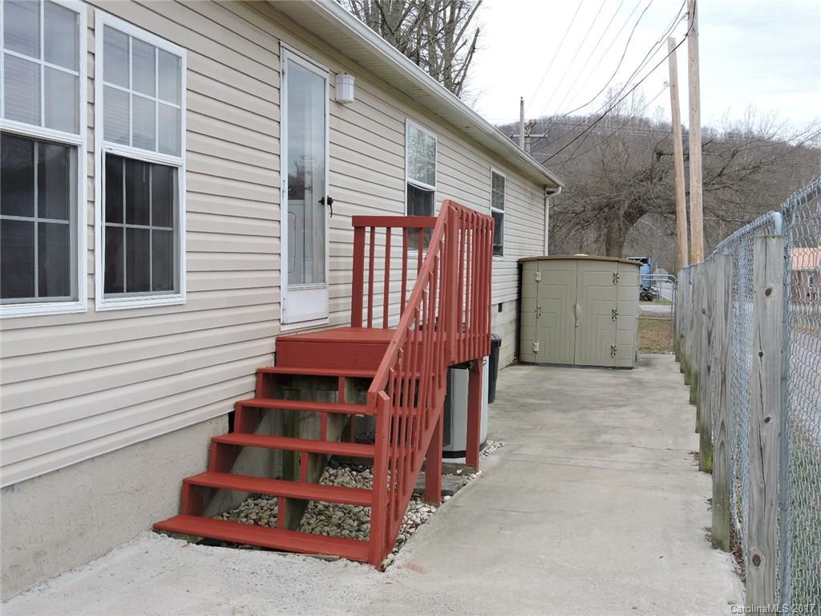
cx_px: 410
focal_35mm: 35
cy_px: 308
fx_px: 830
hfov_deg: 52.6
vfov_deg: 40.7
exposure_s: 1/320
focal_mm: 6.3
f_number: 3.8
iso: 100
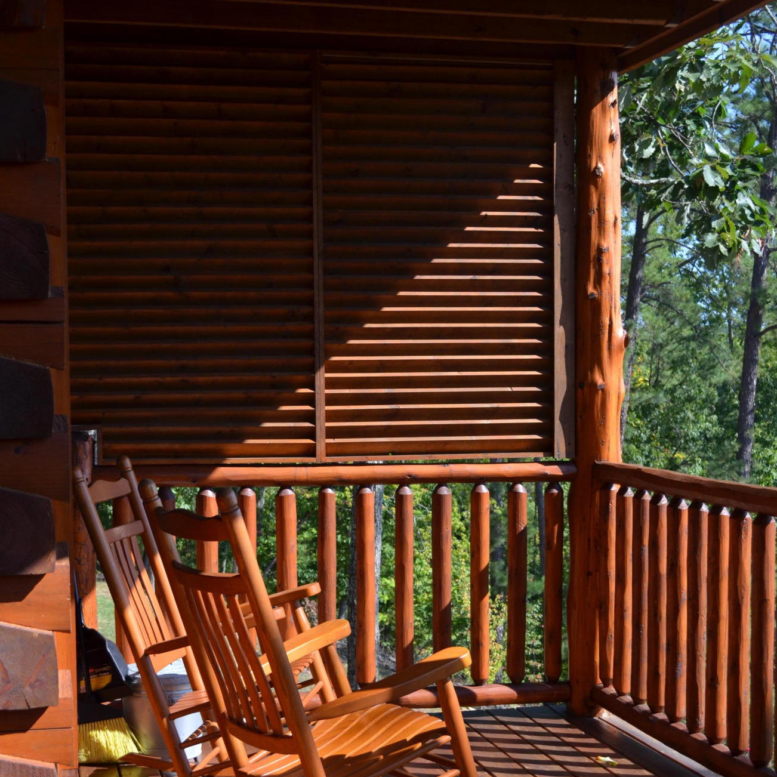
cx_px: 394
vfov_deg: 30.2
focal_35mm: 57
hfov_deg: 30.2
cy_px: 428
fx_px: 1439
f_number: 5
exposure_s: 1/1250
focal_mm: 29
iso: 400
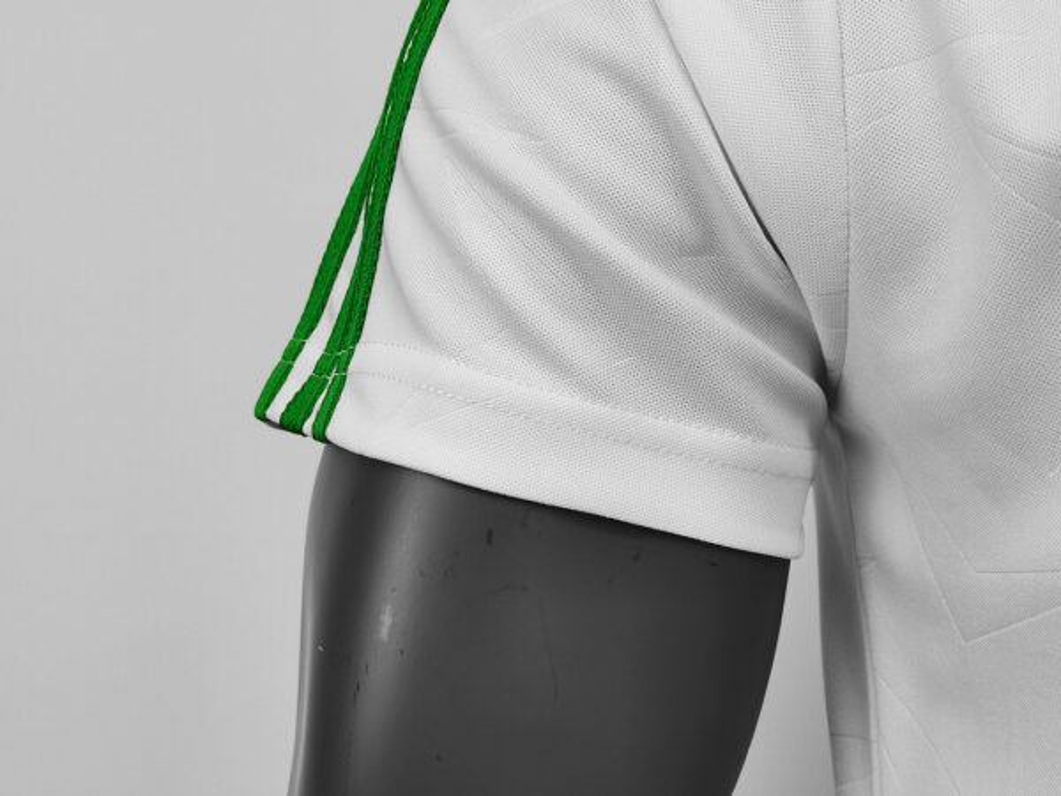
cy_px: 398
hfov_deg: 38.2
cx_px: 530
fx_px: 1533
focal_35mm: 50
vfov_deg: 29.1
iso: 80
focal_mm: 5.58
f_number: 1.8
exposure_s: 1/60
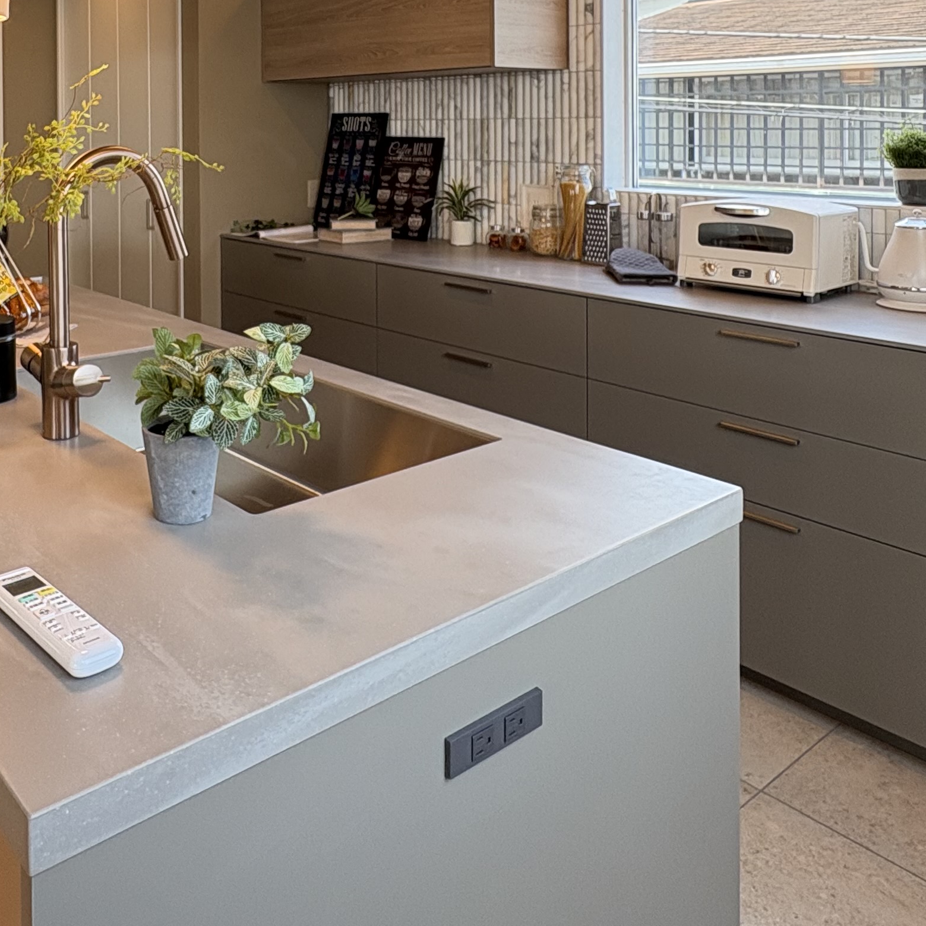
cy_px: 132
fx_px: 968
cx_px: 270
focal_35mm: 32
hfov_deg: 49.7
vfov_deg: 47.1
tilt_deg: -0.2
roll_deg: +0.7
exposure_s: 1/104
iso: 50
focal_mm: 2.22
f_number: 2.2
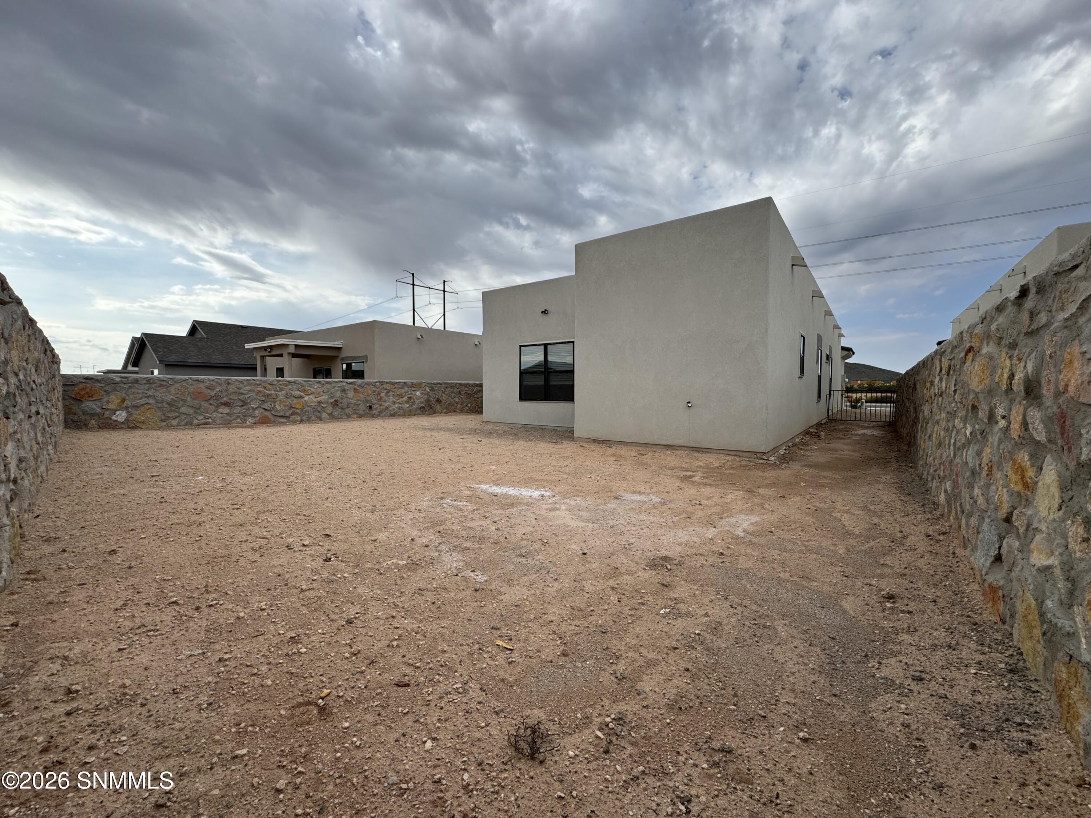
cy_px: 409
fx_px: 441
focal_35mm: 14
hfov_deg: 102.1
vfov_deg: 85.7
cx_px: 546
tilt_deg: -3.4
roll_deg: -0.2
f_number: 2.2
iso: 40
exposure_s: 1/1477
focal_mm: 2.22
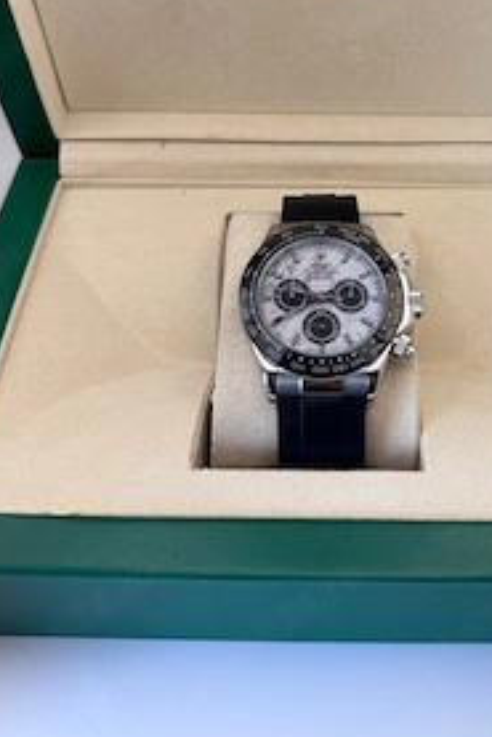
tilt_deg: -47.4
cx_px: 330
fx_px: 737
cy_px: 245
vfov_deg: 52.1
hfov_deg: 36.5
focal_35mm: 36
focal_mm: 6.76
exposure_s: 1/121
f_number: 1.78
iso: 100
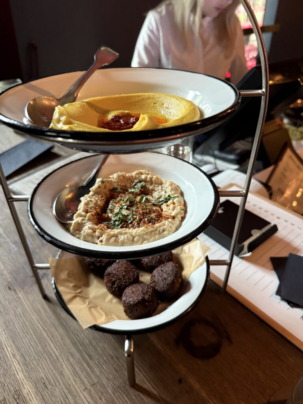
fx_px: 280
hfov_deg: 56.8
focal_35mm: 24
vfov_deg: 71.6
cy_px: 202
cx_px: 152
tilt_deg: -35.5
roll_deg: -0.9
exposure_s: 1/33
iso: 640
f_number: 1.78
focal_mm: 6.76
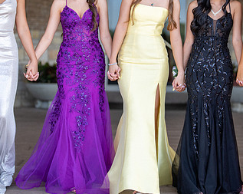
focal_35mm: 95
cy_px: 57
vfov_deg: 16.1
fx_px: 683
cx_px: 155
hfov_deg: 20.1
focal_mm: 50
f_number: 1.3
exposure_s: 1/1250
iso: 160
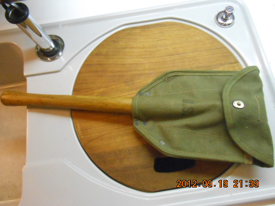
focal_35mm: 26
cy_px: 103
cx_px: 138
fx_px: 207
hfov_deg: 67.3
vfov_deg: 53.1
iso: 800
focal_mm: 4.6
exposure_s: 1/4
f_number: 3.5
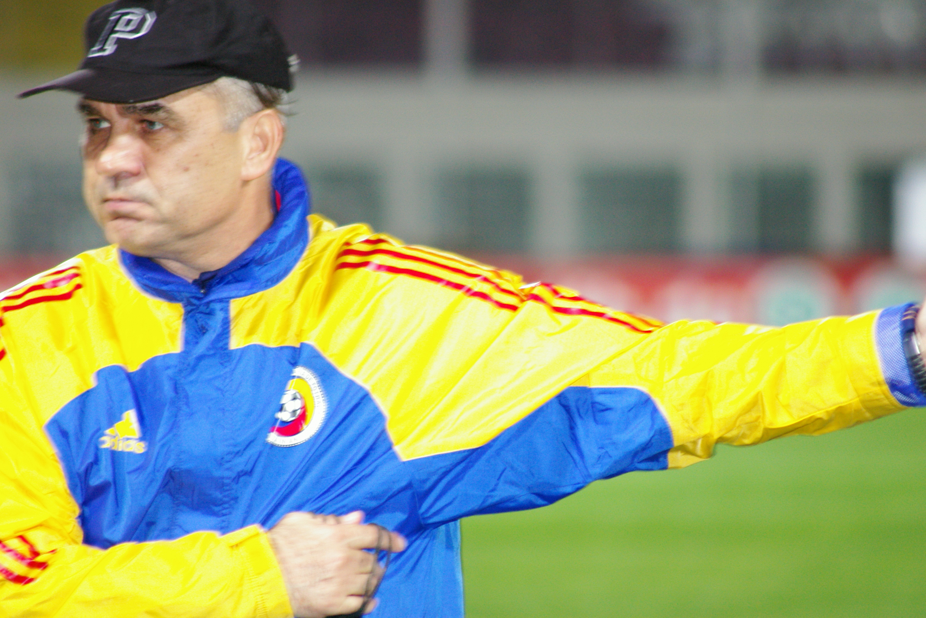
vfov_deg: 3.1
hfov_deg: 4.6
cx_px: 463
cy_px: 309
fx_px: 11574
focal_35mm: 450
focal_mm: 300
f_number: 5.8
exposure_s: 1/60
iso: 800
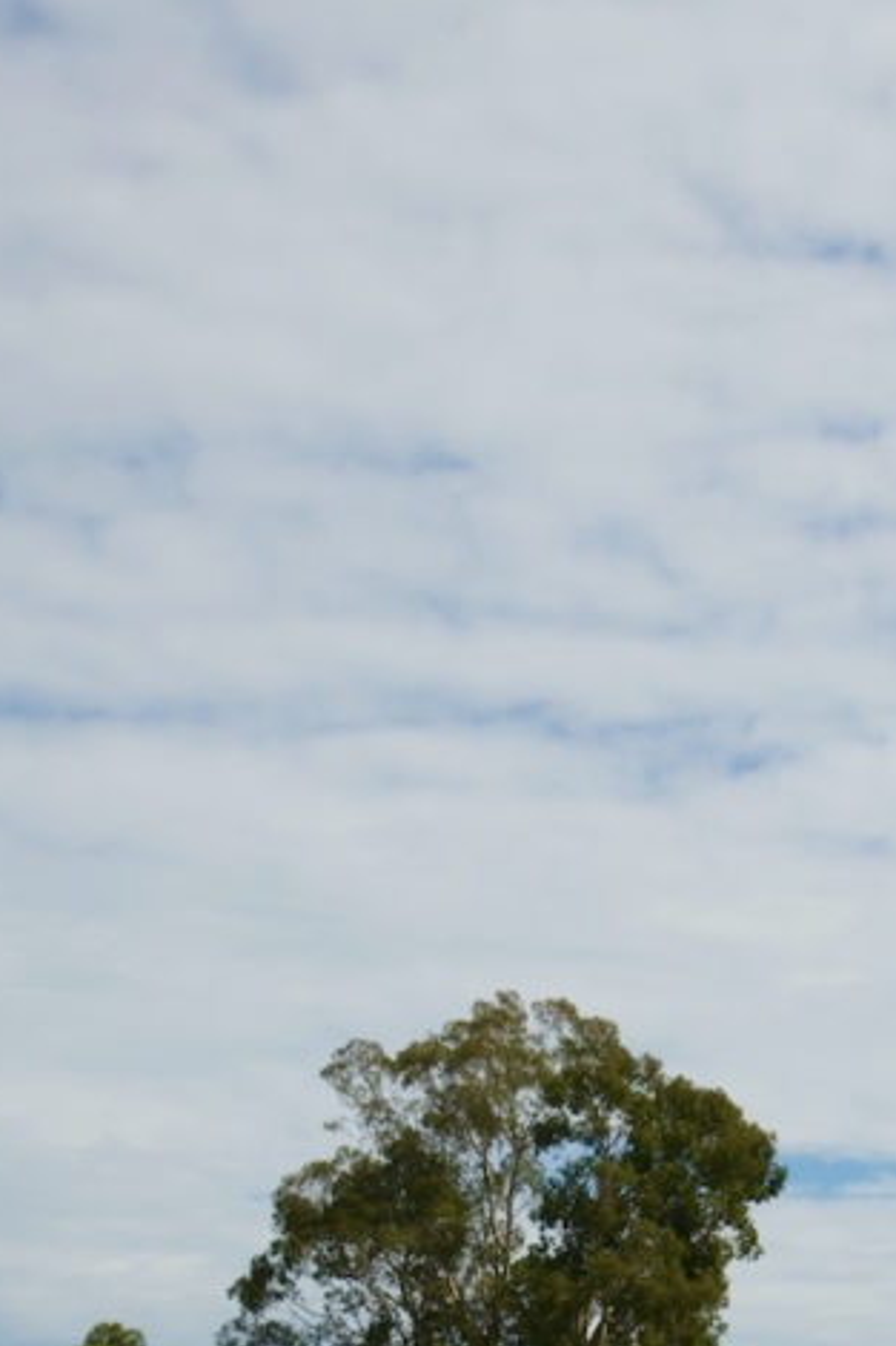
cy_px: 1415
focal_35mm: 109
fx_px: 4072
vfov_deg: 18.2
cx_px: 958
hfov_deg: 12.4
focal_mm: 50
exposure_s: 1/200
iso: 100
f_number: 11
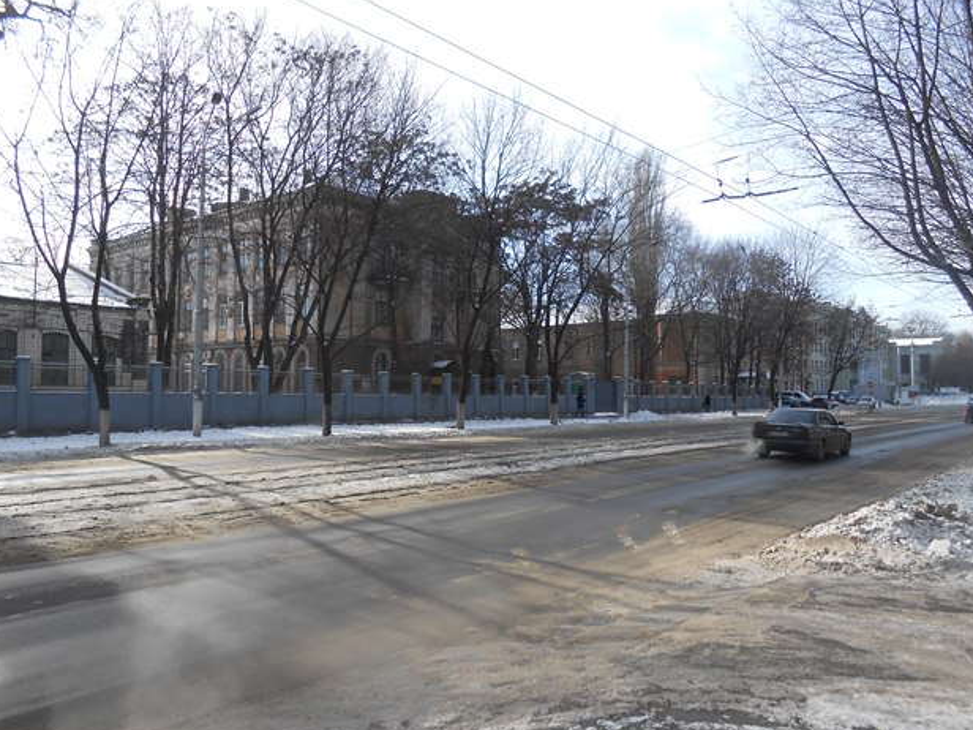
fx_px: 759
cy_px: 360
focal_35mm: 27
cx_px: 498
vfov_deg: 51.4
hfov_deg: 65.3
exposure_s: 1/500
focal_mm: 4.6
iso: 80
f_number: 3.5
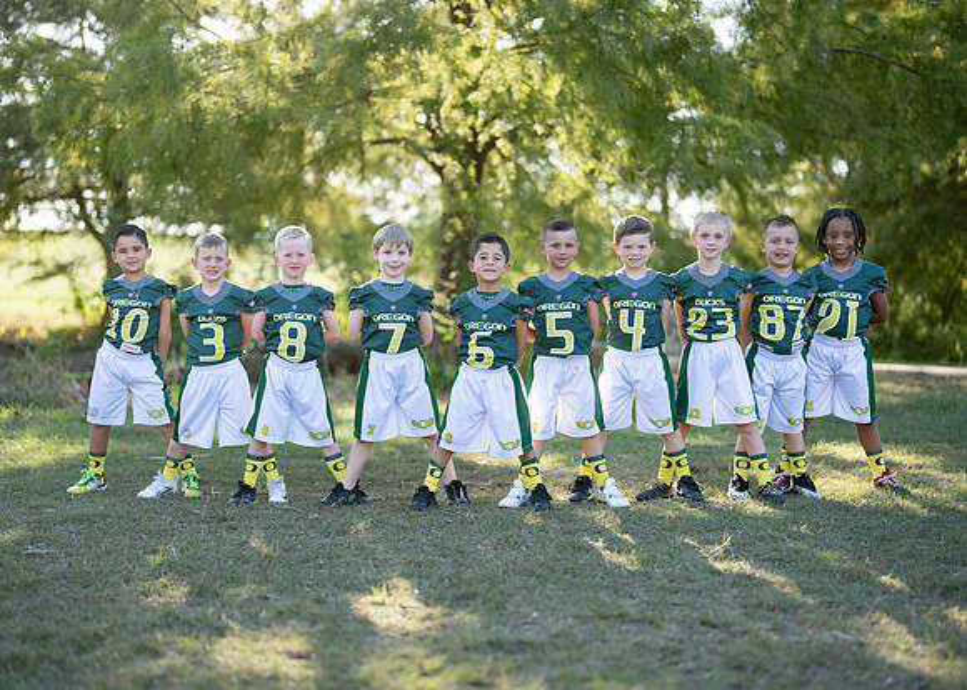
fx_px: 1439
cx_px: 465
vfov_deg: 27.0
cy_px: 345
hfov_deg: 37.2
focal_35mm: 52
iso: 100
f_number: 1.2
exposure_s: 1/1250
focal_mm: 50
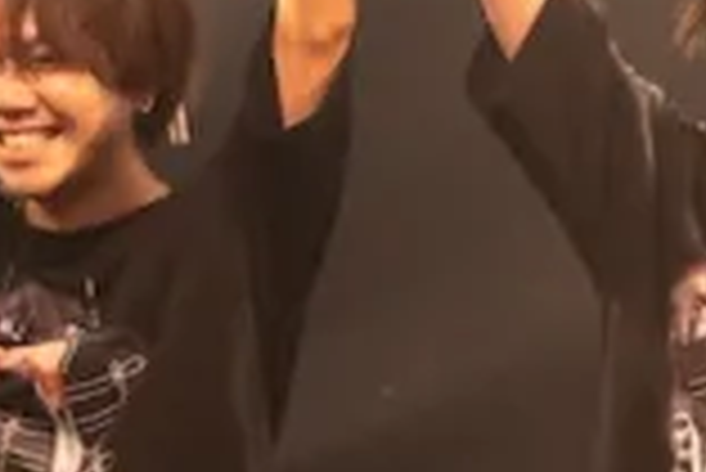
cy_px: 382
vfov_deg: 4.7
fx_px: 5692
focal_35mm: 290
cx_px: 1012
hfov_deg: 7.0
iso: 1250
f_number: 4
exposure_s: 1/640
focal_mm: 38
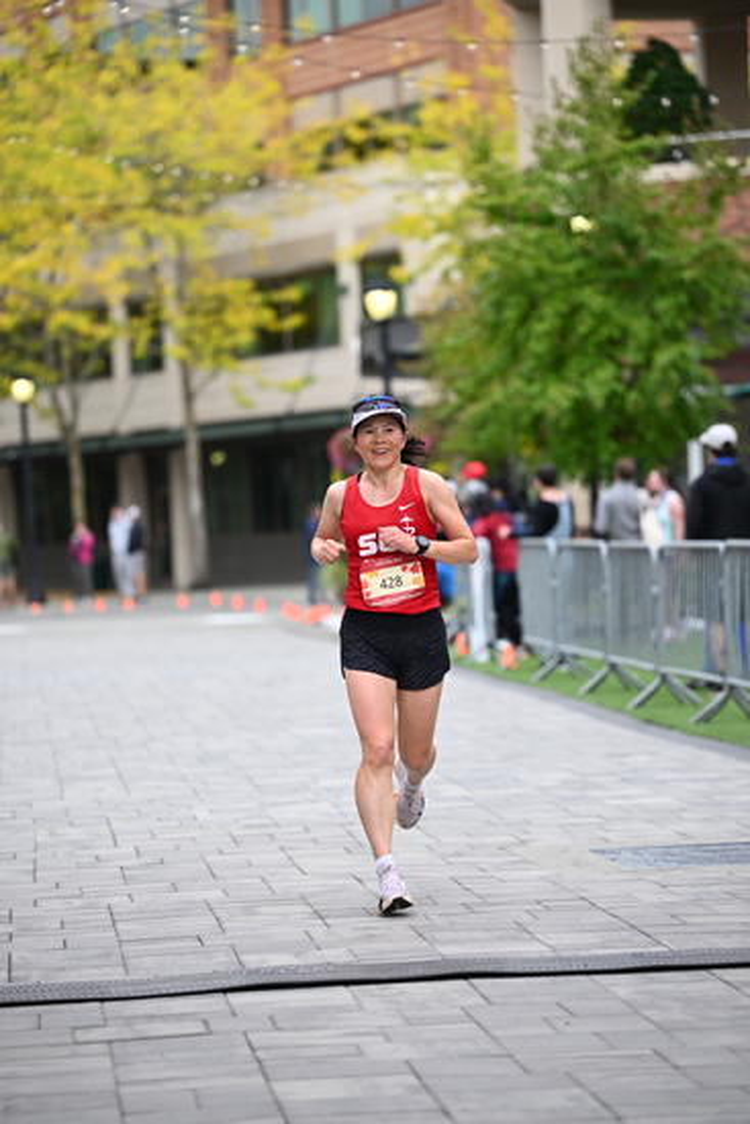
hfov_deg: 11.0
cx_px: 375
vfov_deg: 16.4
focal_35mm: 125
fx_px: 3903
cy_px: 562
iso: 640
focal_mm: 125
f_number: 2.8
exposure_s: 1/2000
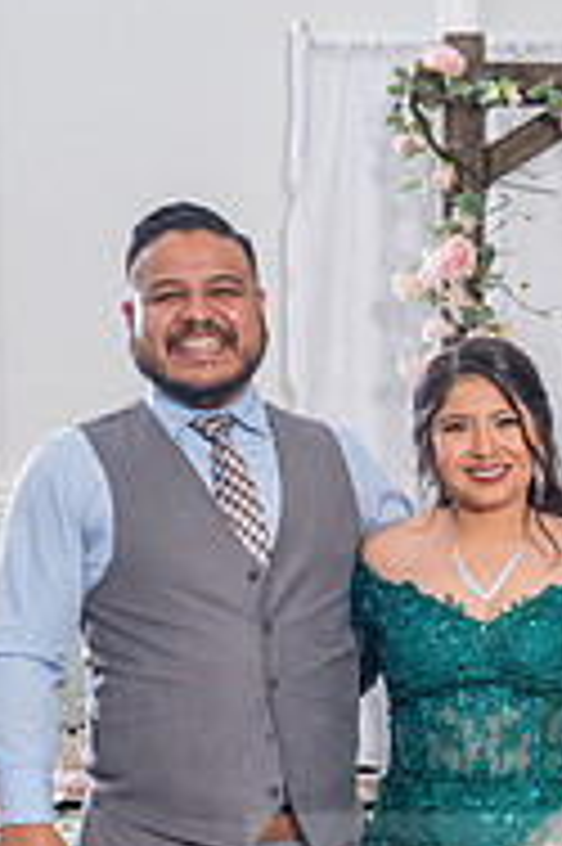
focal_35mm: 115
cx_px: 652
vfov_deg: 17.3
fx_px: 2698
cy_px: 918
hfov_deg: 11.7
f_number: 3.5
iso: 400
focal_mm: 32
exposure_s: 1/160
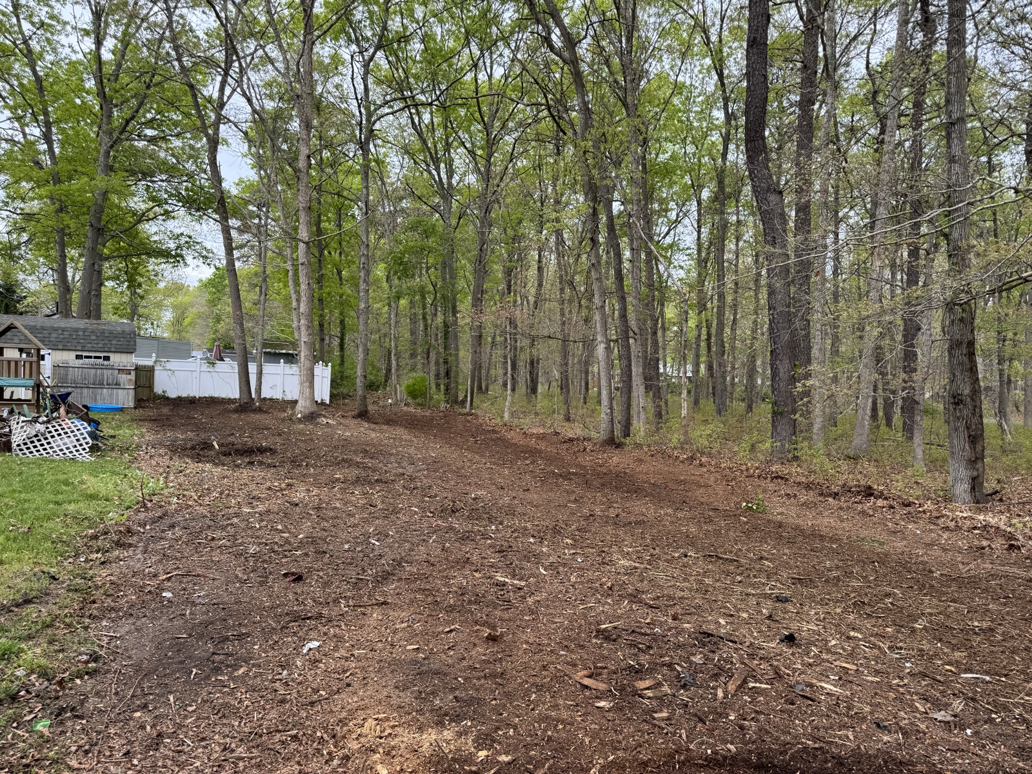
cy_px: 387
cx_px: 516
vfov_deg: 56.8
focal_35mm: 24
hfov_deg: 71.6
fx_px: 716
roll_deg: -1.3
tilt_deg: -0.5
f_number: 1.78
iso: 80
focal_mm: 6.76
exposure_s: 1/671
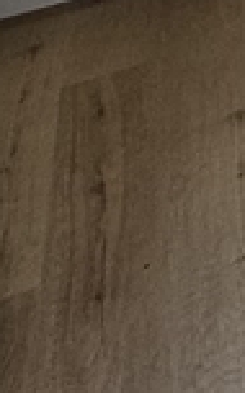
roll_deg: -0.9
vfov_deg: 14.6
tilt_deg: -12.3
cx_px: 699
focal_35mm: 100
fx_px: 1068
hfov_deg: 10.2
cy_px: -515
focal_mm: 2.22
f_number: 2.2
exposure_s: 1/120
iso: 100
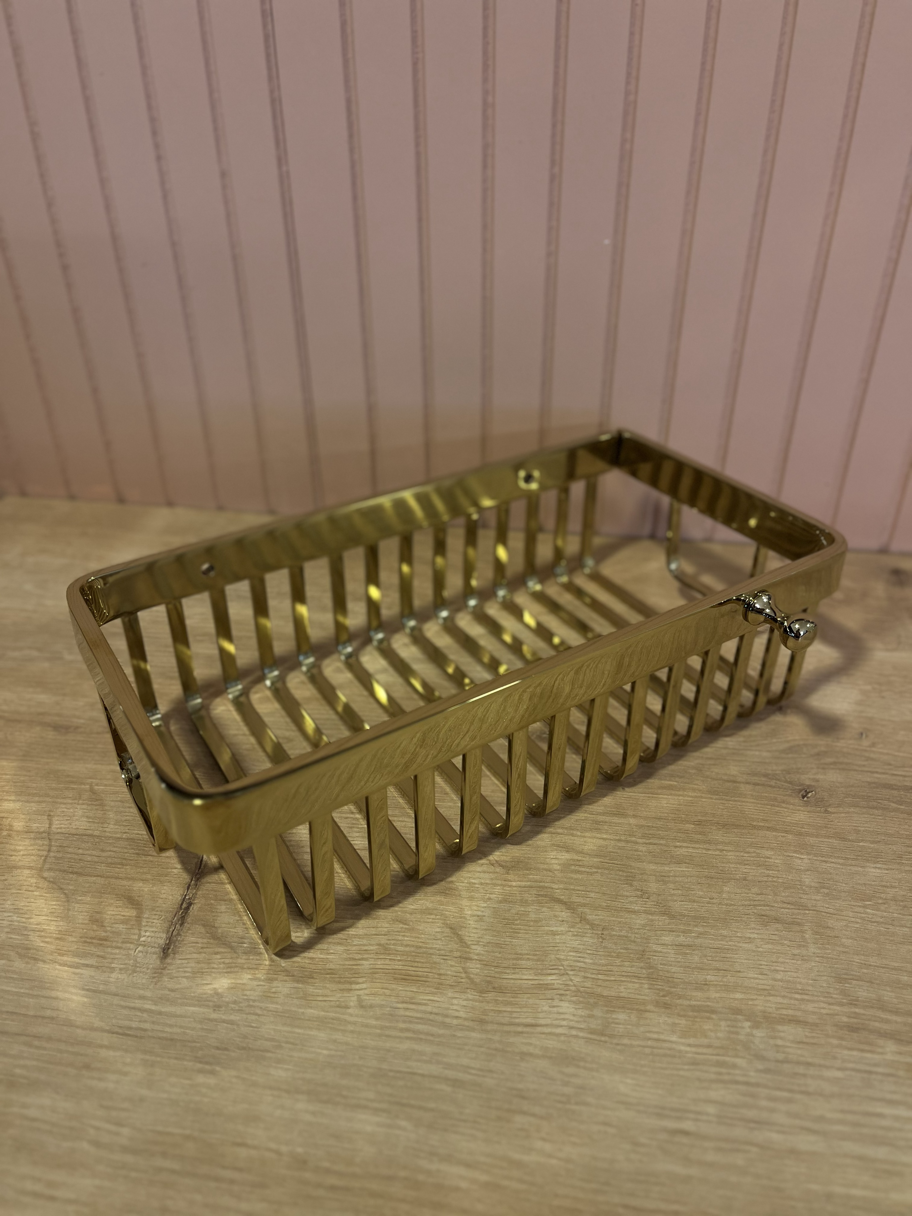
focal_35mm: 26
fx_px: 913
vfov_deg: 67.3
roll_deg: +1.7
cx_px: 456
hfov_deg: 53.1
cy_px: 608
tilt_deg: -34.3
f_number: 1.6
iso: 125
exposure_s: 1/50
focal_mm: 5.1
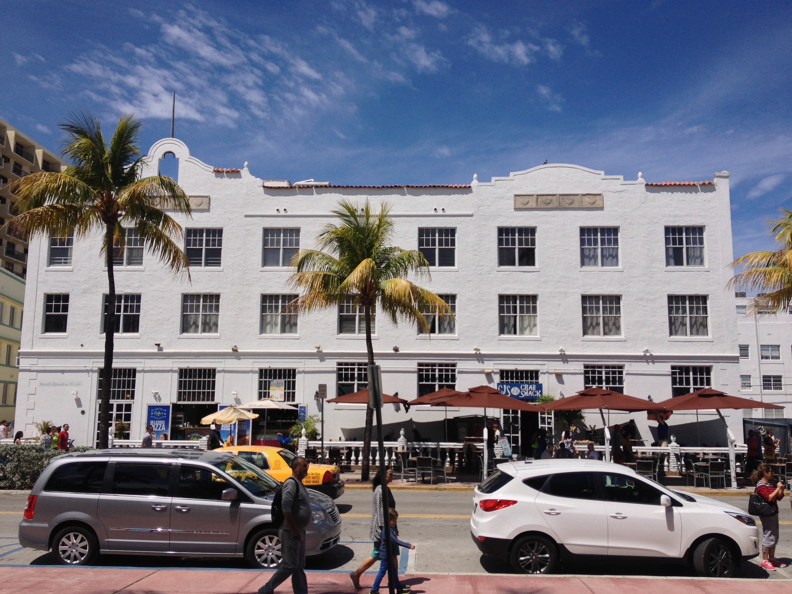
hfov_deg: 52.6
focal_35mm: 35
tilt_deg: +5.5
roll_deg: +0.0
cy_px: 297
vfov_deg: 40.7
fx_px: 801
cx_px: 396
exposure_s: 1/3460
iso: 50
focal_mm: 4.28
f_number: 2.4
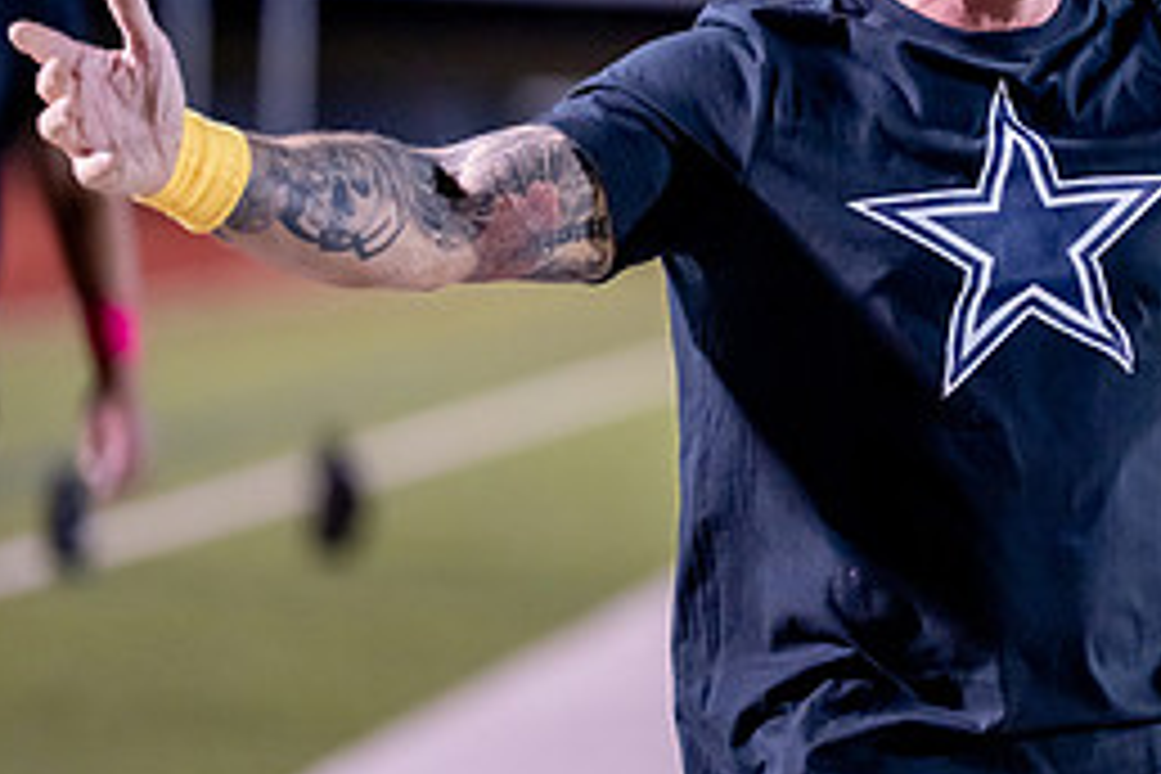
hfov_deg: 6.4
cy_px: 59
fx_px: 10384
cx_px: 1322
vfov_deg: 4.3
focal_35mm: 322
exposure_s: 1/1000
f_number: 1.8
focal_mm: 135
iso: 1600
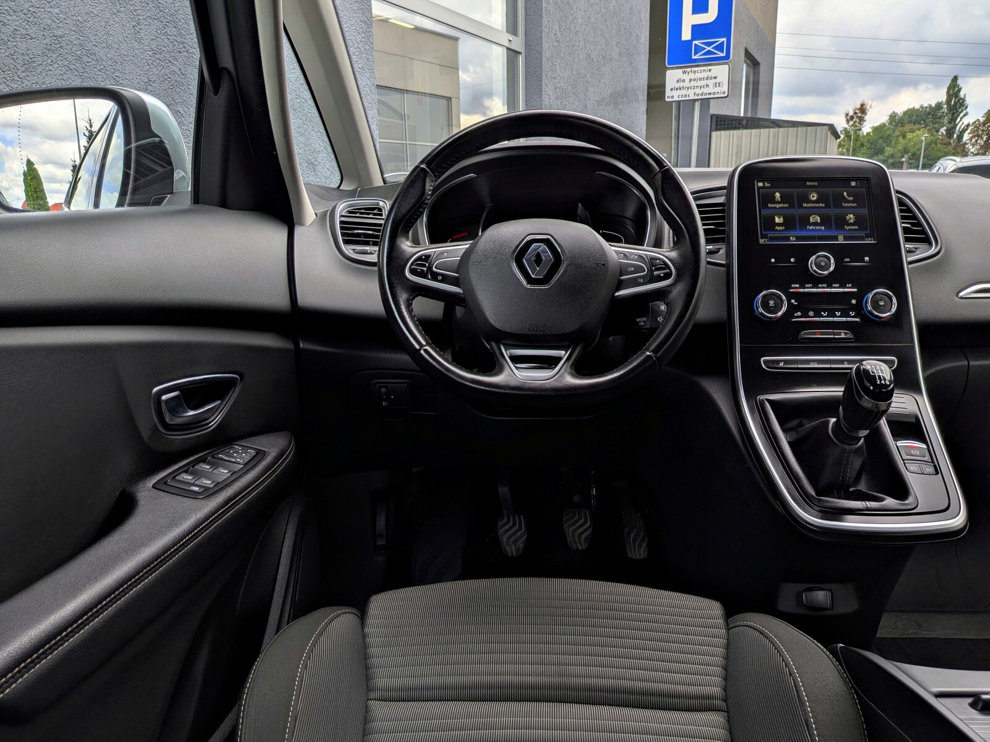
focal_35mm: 24
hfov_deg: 71.6
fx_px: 686
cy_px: 371
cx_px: 495
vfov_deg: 56.8
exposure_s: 1/451
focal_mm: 4.53
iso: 30
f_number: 1.7
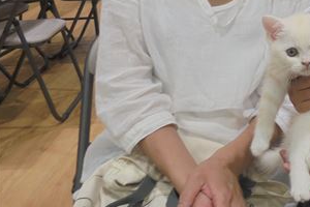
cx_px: 305
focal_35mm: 54
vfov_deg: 24.1
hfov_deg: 33.9
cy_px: 9
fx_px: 465
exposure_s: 1/30
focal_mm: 4.6
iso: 100
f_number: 3.5
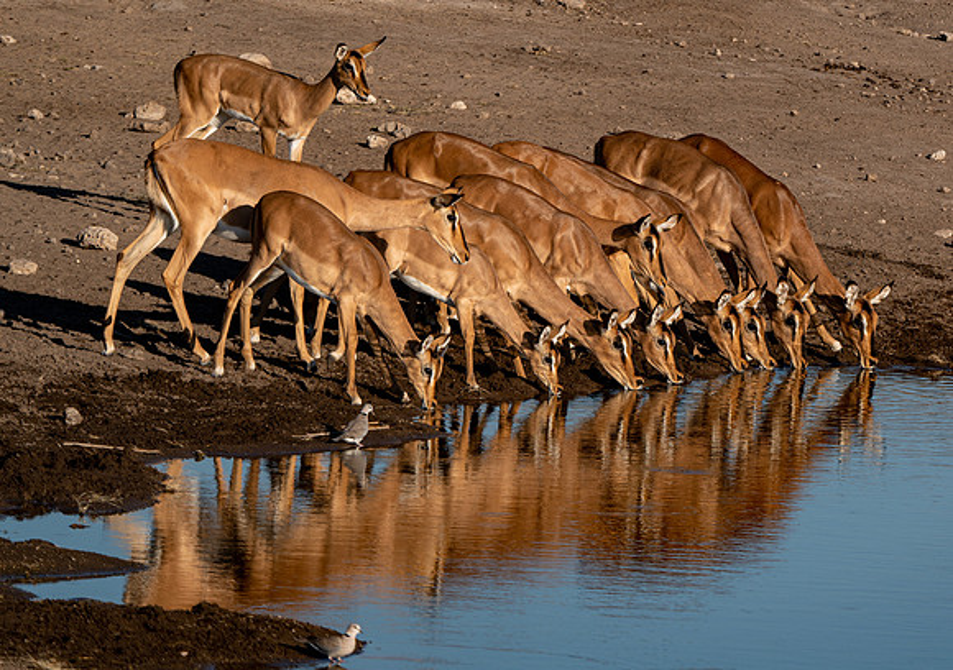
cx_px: 712
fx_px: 14530
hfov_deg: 3.8
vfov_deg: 2.6
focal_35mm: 540
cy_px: 213
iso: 100
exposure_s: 1/250
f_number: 9
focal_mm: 367
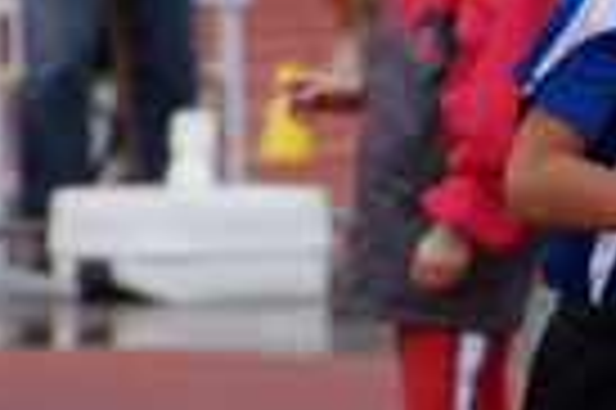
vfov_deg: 1.3
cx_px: 755
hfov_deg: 1.9
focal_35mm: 1067
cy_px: 367
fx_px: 18236
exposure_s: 1/2000
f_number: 6.3
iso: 800
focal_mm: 180
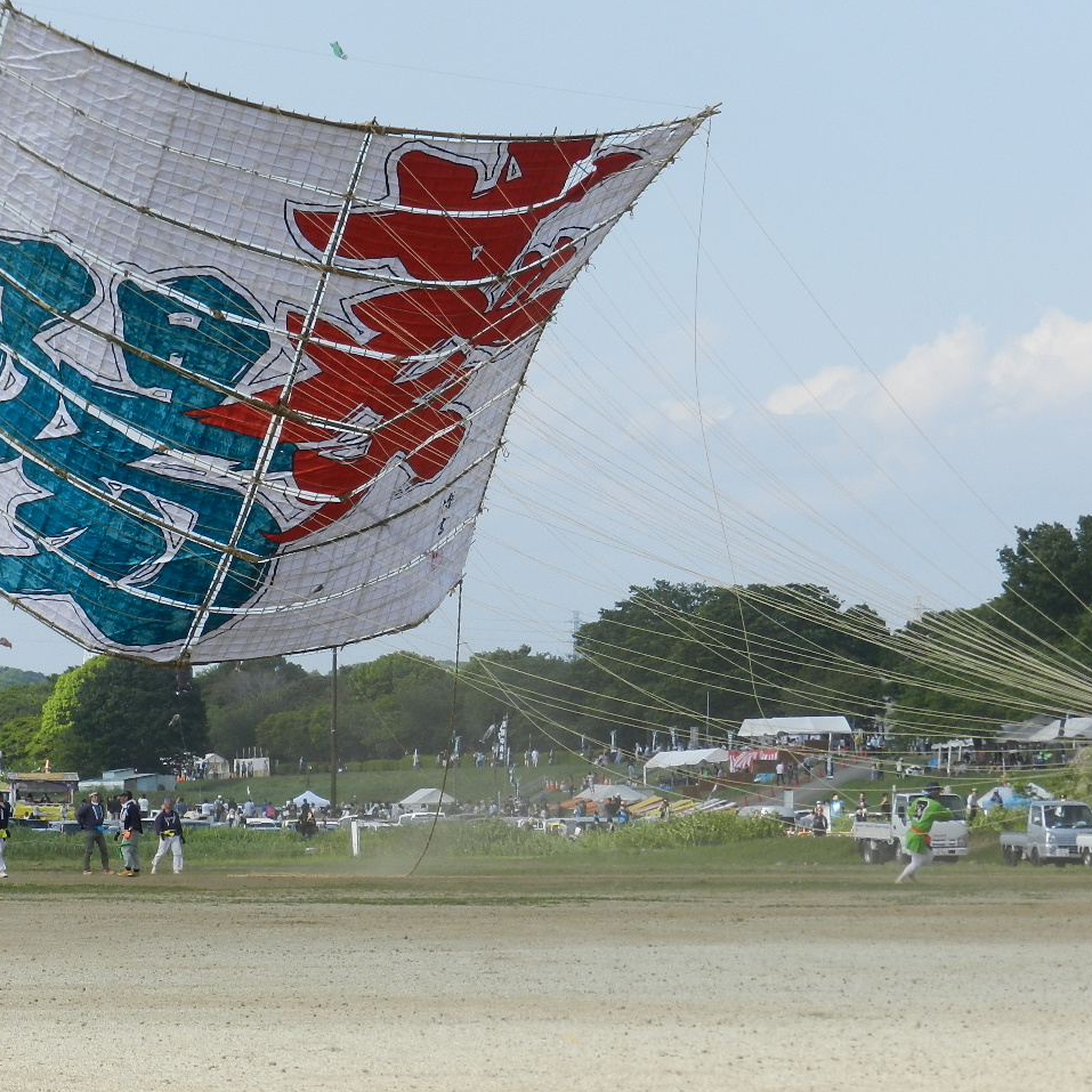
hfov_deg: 8.4
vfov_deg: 8.4
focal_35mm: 208
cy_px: 545
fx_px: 7424
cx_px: 466
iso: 160
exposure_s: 1/640
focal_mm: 31.2
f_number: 5.4
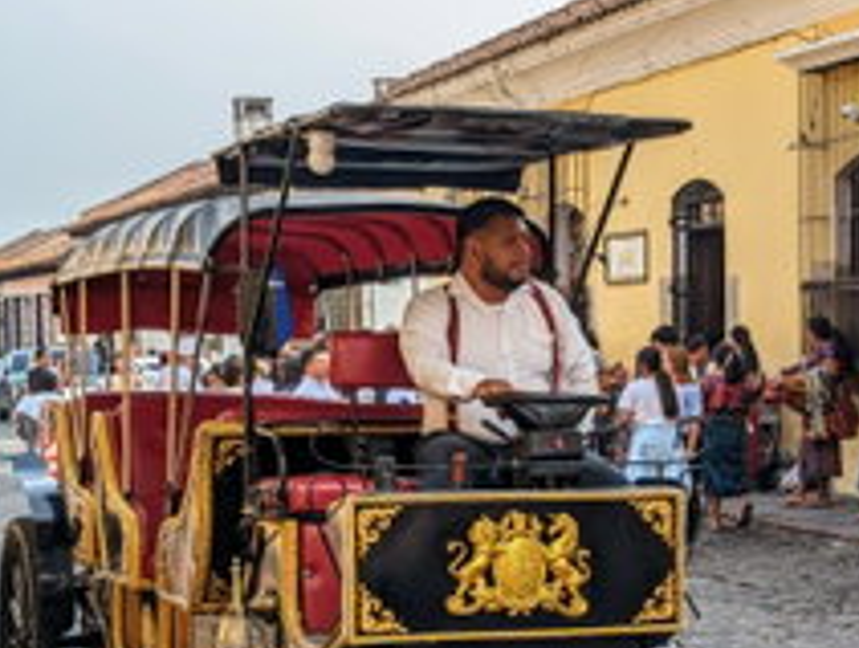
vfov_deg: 16.2
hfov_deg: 21.5
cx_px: 415
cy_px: 475
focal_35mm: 91
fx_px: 2262
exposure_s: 1/1134
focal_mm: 6.81
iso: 48
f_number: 1.85
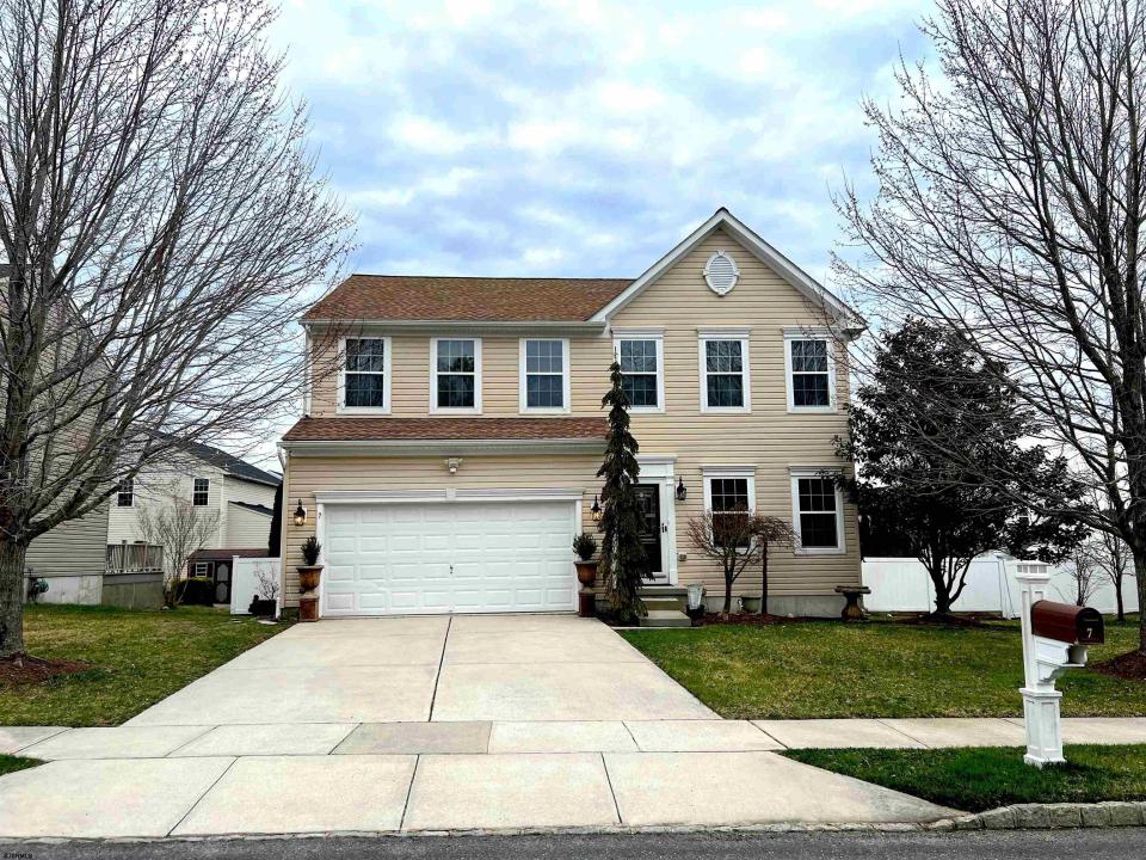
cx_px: 573
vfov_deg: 53.1
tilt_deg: +7.8
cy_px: 430
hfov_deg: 67.3
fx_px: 861
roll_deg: +0.4
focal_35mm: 26
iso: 50
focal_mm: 5.7
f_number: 1.5
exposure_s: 1/1147
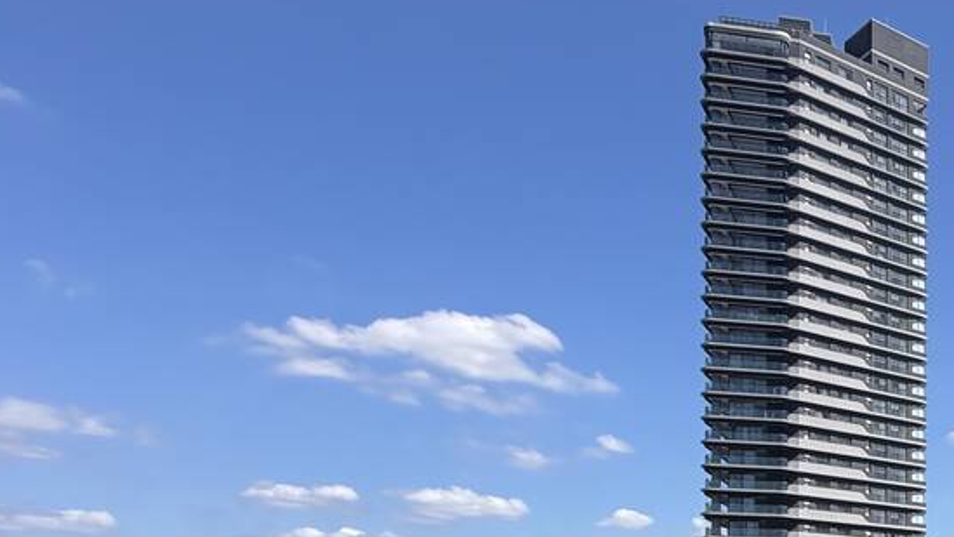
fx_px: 1012
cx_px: 1232
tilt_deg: -0.7
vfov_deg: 26.1
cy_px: 664
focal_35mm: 40
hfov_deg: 35.2
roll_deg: -0.9
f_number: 2.2
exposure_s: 1/770
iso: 25
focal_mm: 2.22
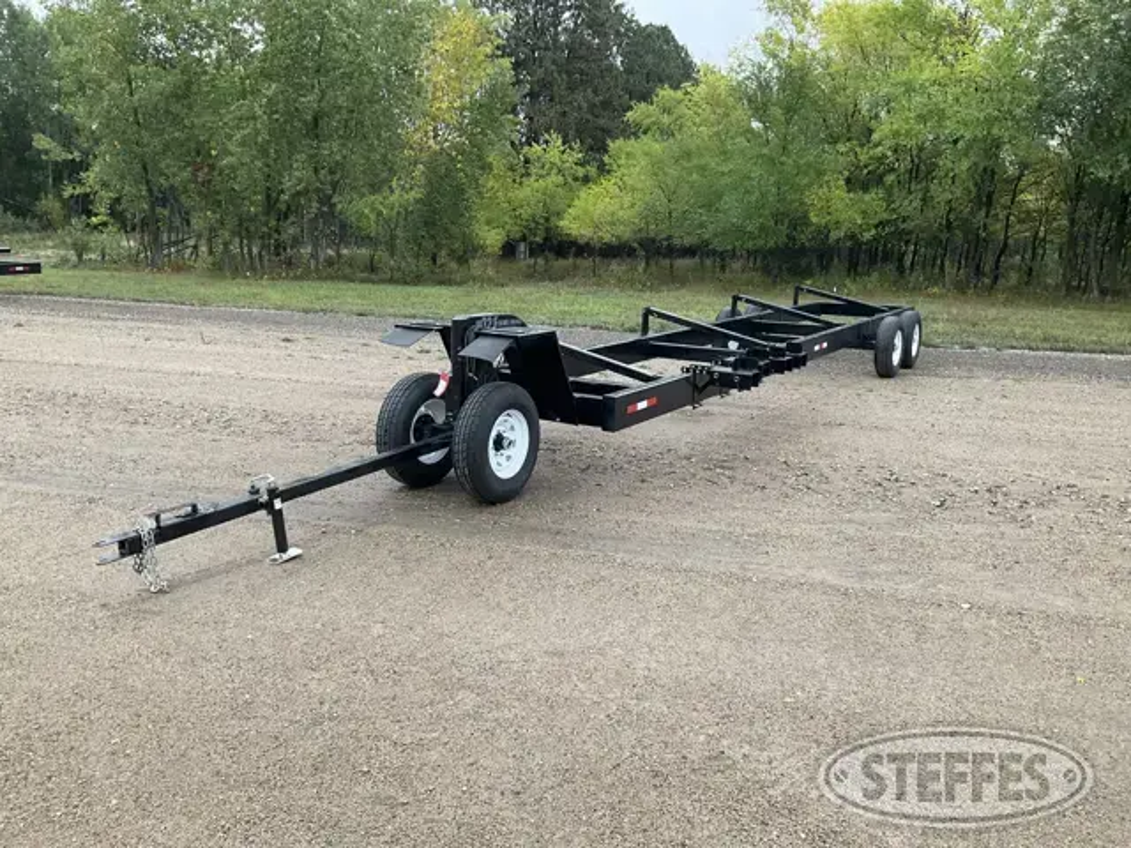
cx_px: 566
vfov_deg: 48.2
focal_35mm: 29
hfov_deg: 61.7
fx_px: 948
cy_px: 424
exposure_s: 1/122
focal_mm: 3
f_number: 1.8
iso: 32
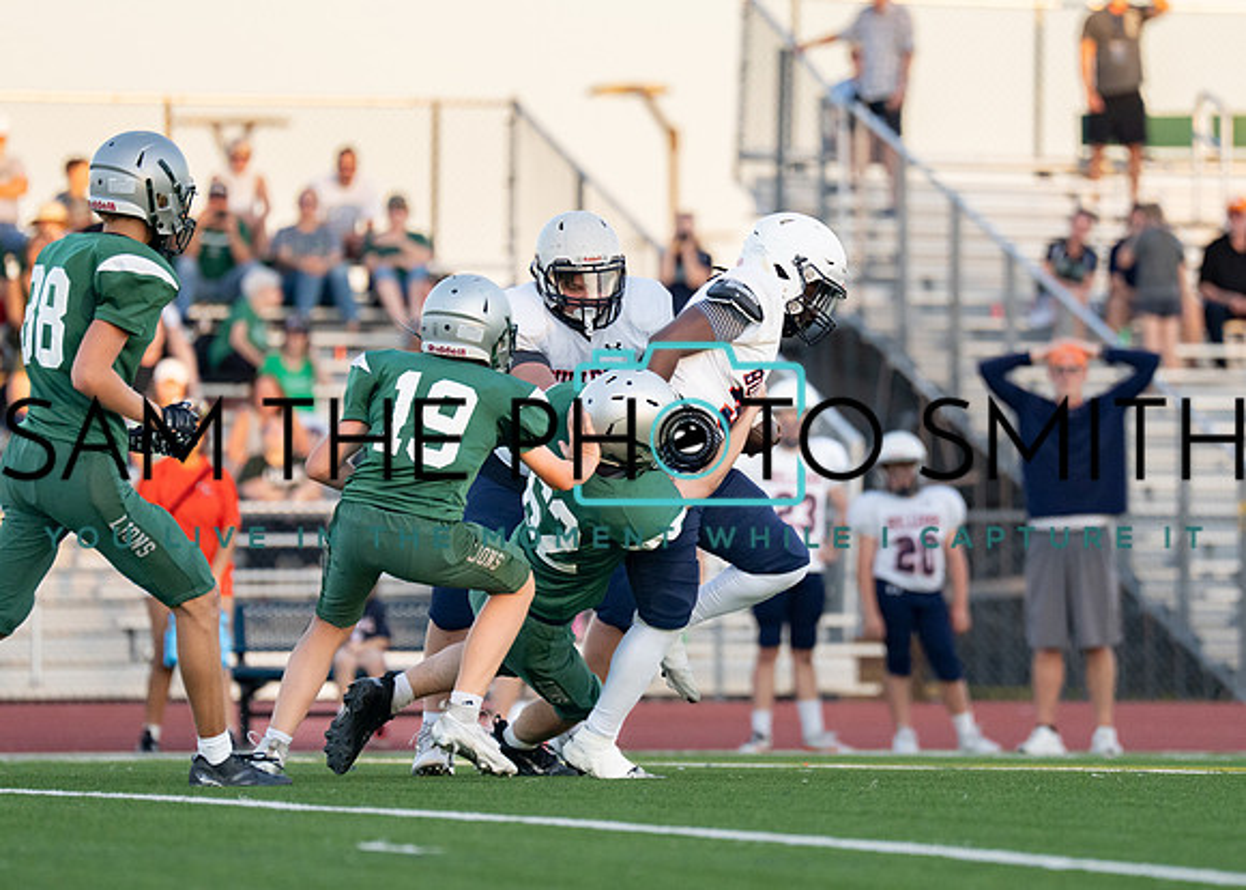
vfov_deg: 4.0
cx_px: 729
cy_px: 469
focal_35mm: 362
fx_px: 12820
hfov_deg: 5.6
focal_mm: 200
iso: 1000
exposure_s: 1/2500
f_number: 2.8
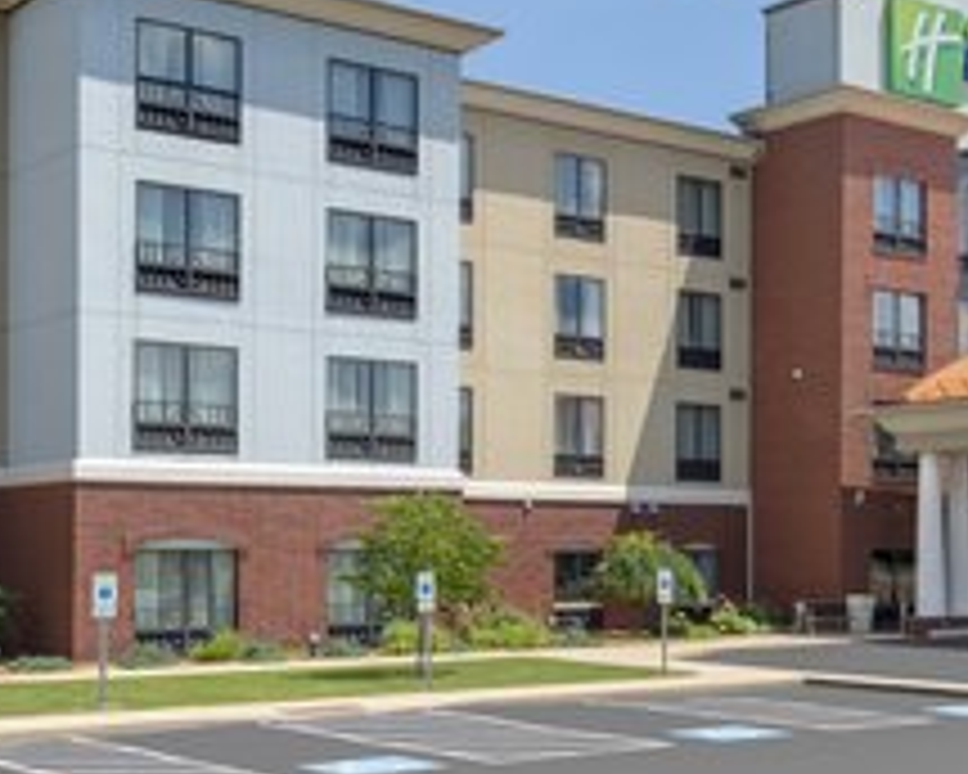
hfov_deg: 32.0
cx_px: 792
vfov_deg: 26.7
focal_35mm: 57
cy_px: 369
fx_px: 1633
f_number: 9
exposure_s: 1/160
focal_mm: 34
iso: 100
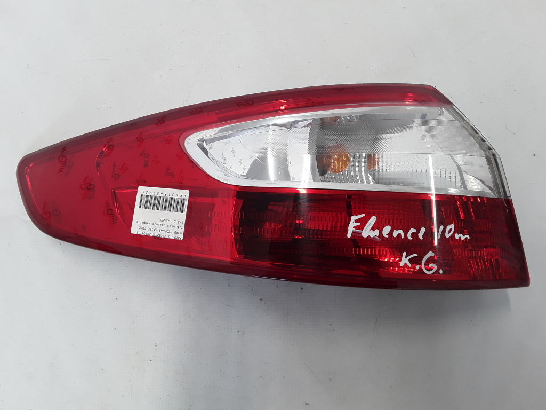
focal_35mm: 27
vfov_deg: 51.4
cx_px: 273
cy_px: 205
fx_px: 426
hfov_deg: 65.3
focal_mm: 2.91
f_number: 1.9
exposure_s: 1/33
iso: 40
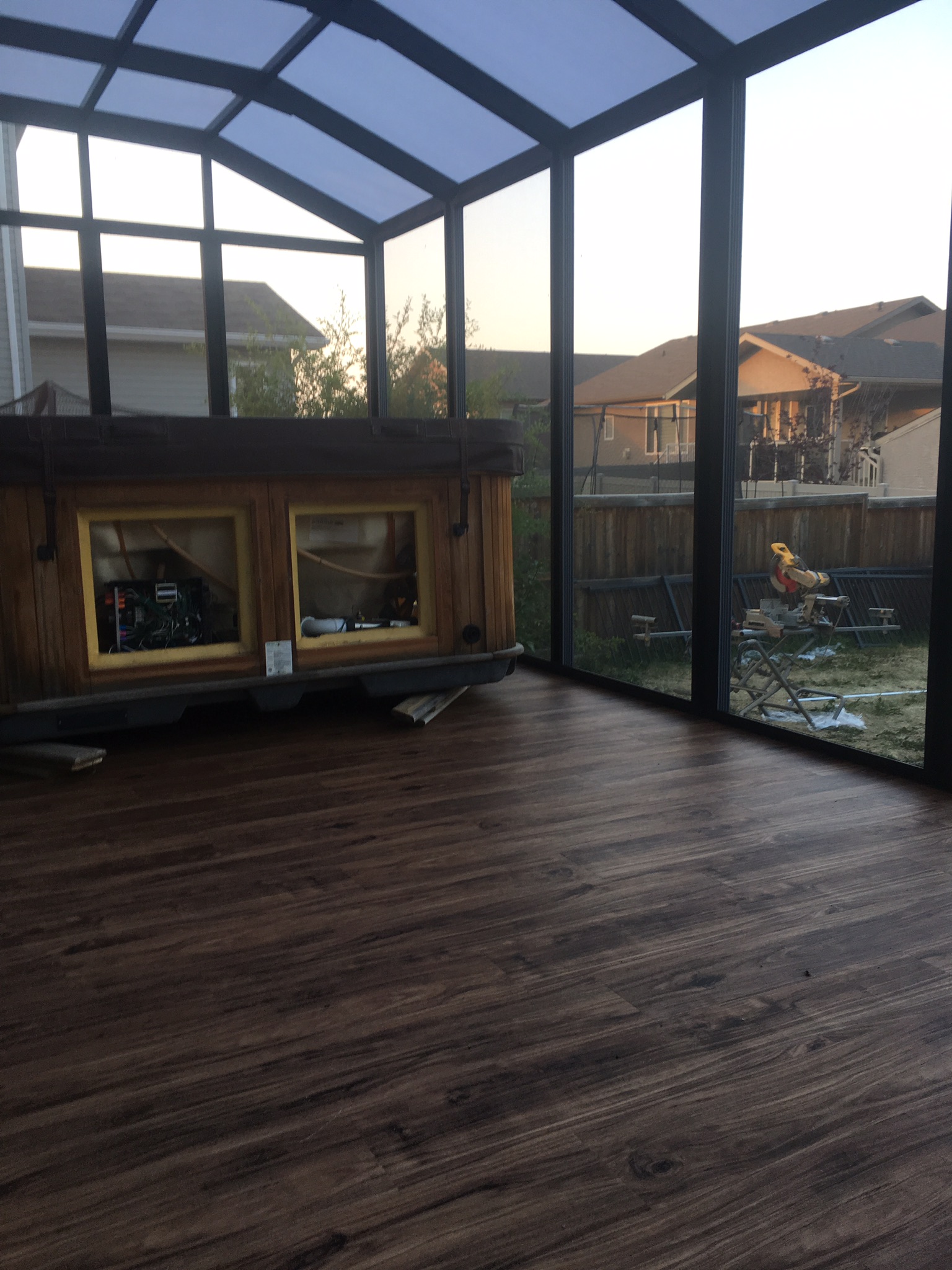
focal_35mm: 29
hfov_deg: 48.2
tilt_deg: -8.1
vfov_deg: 61.7
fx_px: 1063
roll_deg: +1.2
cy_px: 635
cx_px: 476
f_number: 2.2
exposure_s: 1/60
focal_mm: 4.15
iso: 25
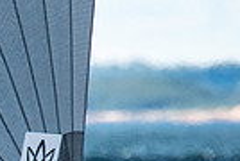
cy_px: 376
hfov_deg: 0.8
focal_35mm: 2524
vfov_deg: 0.5
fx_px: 16864
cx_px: -413
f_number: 5
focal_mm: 300
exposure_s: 1/3200
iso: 500
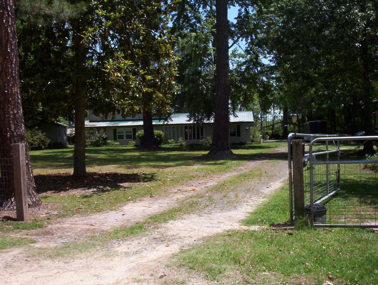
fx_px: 427
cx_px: 189
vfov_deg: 37.0
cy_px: 142
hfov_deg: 47.8
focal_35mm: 39
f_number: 8
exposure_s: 1/191
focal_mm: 6
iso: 100
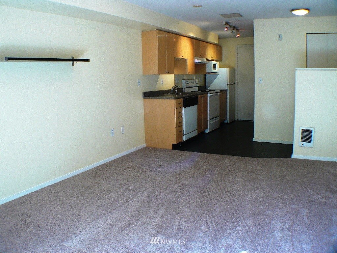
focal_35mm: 36
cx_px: 168
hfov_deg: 51.4
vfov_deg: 39.7
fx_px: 350
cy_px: 126
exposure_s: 1/30
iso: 100
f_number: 2.8
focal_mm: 6
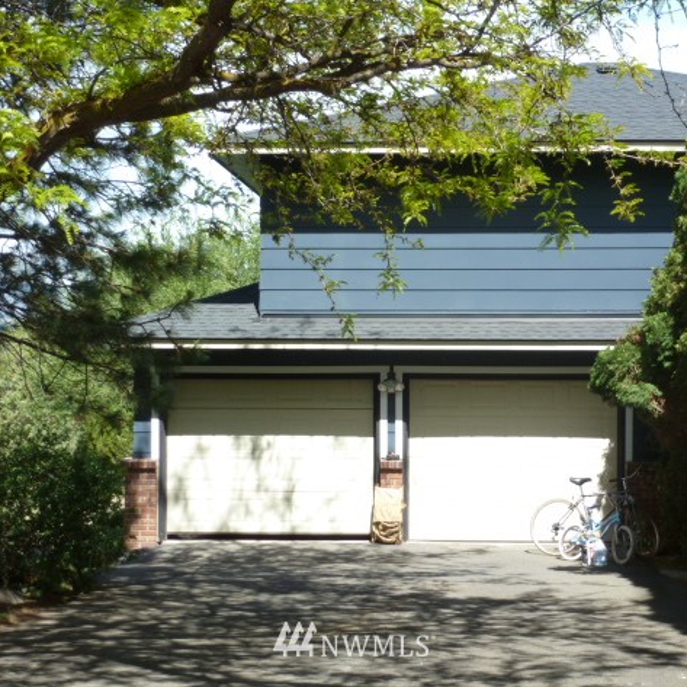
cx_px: 354
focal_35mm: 73
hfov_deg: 23.7
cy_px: 346
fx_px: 1639
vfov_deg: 23.7
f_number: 4.5
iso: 100
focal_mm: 10.9
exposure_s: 1/250
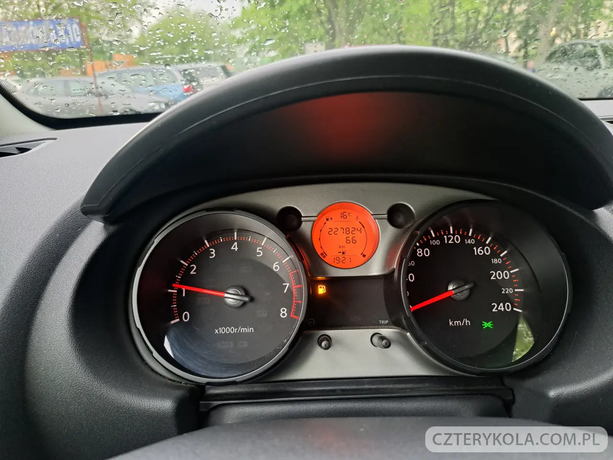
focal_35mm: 24
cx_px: 306
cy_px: 230
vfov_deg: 56.8
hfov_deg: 71.6
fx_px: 425
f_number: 1.8
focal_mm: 5.23
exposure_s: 1/50
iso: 500
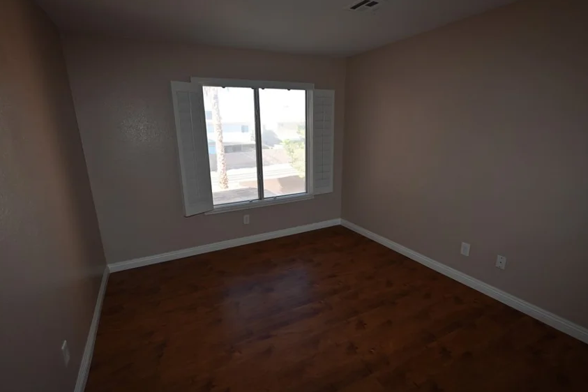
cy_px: 204
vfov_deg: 70.4
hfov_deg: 93.3
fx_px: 278
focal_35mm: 17
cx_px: 293
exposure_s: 1/90
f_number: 4.8
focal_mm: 14
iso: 1100
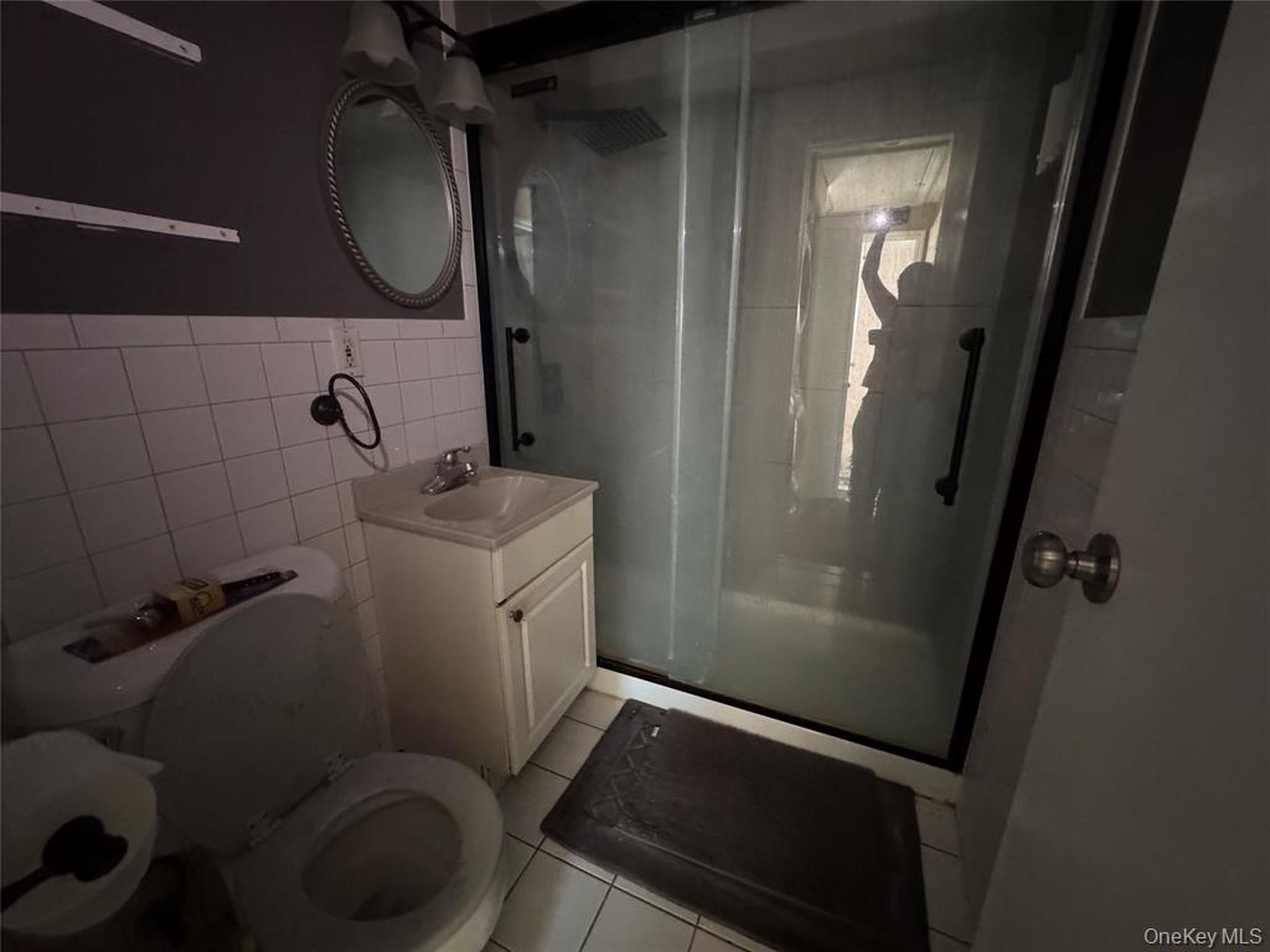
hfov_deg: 102.1
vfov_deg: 85.7
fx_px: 514
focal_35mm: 14
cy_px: 476
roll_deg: -0.1
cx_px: 635
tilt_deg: -17.5
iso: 1600
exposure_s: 1/30
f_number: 2.2
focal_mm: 2.22
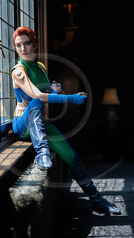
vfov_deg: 39.2
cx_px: 55
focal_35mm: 53
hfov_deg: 22.6
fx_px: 335
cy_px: 118
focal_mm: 50
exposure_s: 1/800
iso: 125
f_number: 1.2
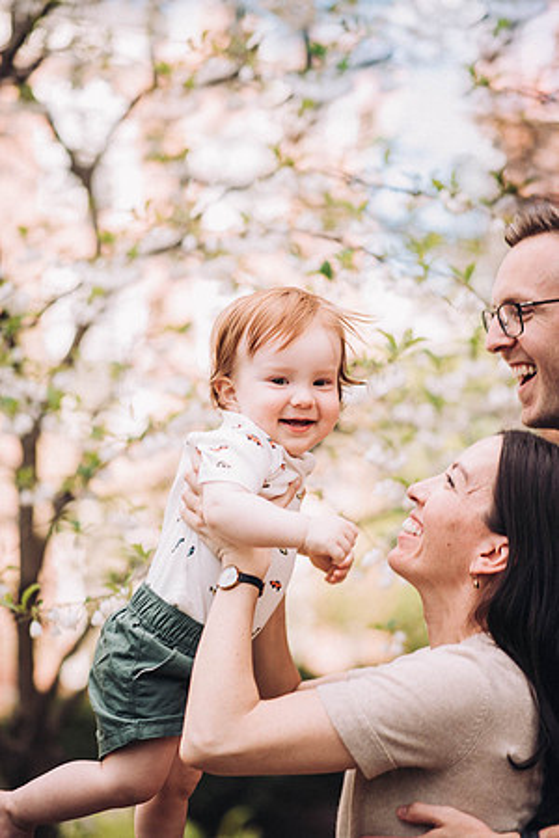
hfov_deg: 16.1
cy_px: 419
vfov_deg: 23.9
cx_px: 280
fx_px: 1980
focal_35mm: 85
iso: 64
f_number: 1.8
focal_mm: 85
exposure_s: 1/320
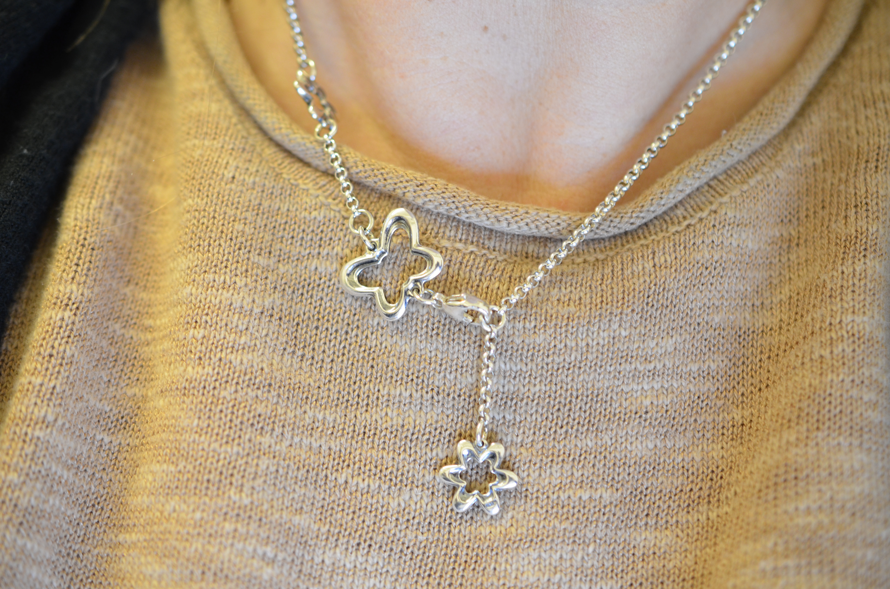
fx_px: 1480
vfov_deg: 22.5
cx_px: 445
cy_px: 294
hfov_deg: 33.5
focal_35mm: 60
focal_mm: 40
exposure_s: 1/50
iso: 800
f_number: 3.5
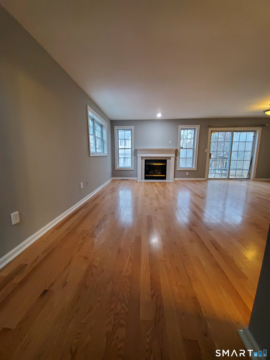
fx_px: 135
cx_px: 135
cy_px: 180
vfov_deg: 106.2
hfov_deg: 89.9
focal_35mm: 13
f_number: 2.2
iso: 500
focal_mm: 1.8
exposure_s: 1/40
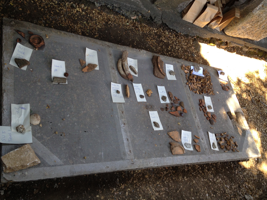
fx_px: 270
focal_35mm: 35
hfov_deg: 52.6
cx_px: 134
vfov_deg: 40.7
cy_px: 100
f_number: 2.4
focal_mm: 4.28
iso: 64
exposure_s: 1/60
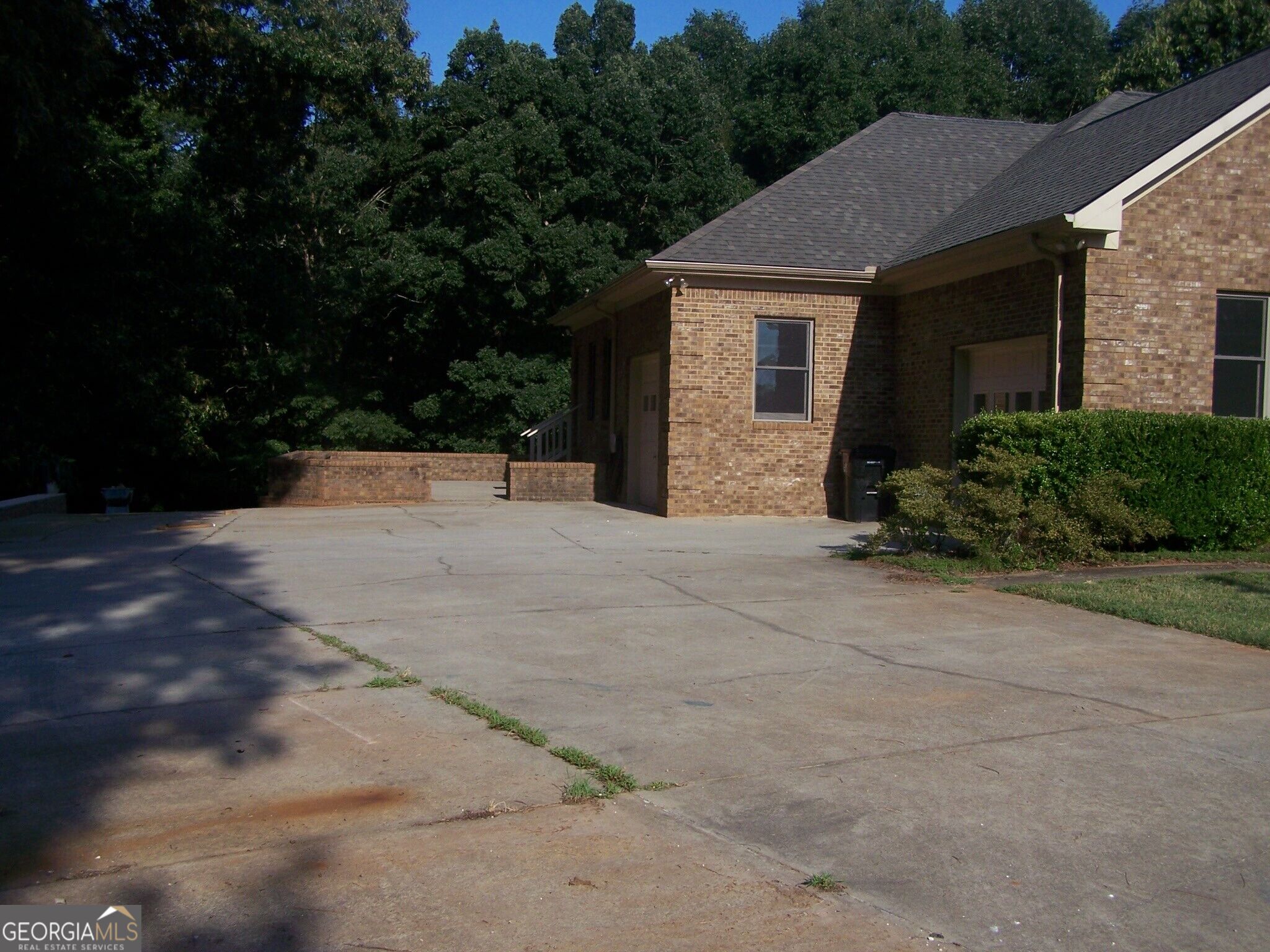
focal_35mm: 38
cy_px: 476
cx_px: 635
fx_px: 1394
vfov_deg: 37.7
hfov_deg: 49.0
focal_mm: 6.3
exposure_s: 1/1000
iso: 80
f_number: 4
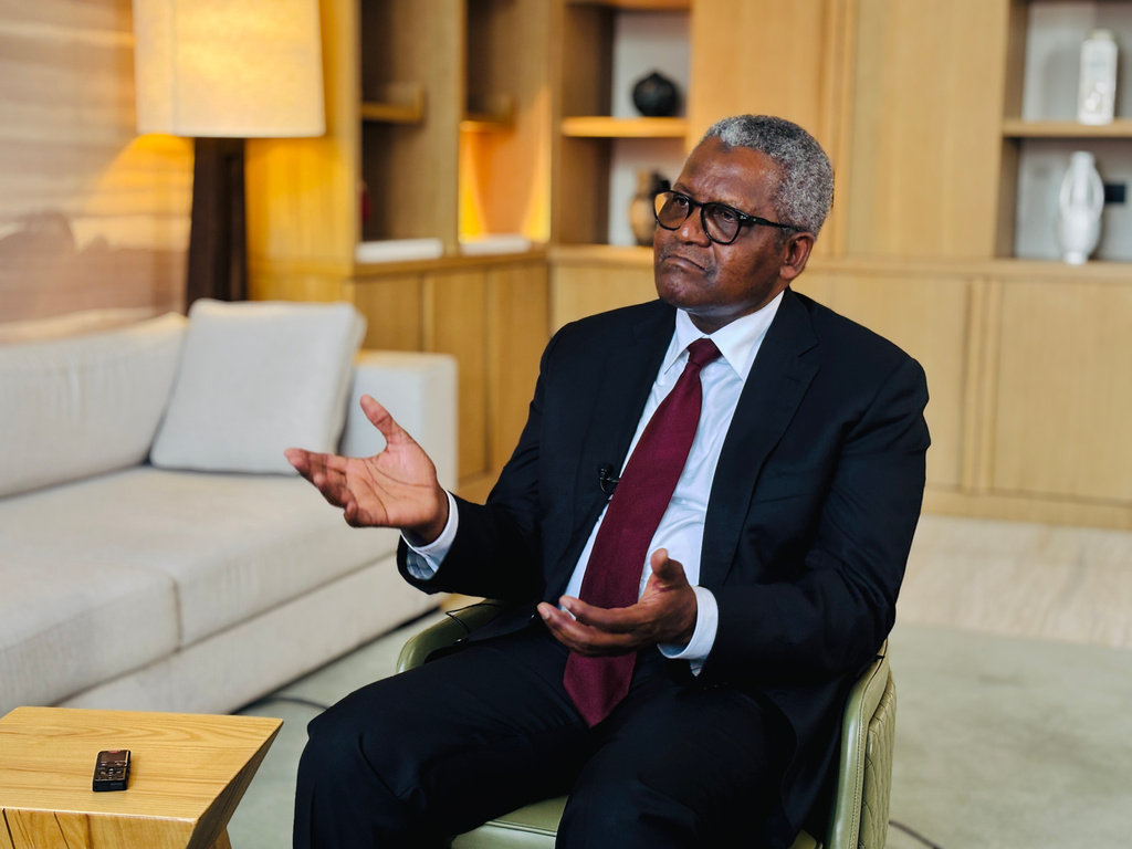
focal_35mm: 52
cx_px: 566
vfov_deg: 28.0
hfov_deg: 36.8
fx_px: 1700
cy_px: 424
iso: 125
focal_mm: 6
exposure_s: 1/33
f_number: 1.6
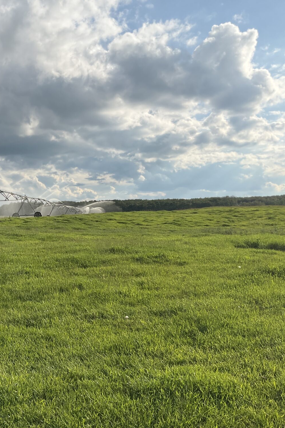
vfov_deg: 47.4
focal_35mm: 41
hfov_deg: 30.8
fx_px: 487
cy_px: 211
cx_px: 15
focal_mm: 3
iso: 25
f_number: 1.8
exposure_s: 1/2959
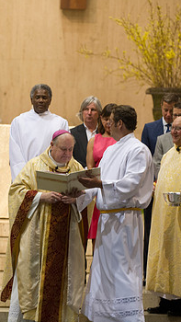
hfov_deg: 5.2
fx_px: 1996
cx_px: 44
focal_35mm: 234
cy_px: 160
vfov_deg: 9.2
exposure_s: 1/80
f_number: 2.8
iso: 1600
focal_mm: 135
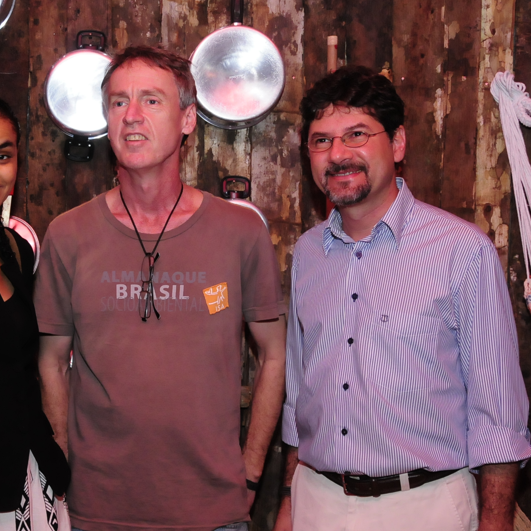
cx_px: 115
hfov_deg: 24.4
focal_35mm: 70
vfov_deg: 24.7
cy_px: 230
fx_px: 1212
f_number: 8
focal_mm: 27
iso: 1250
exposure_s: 1/160
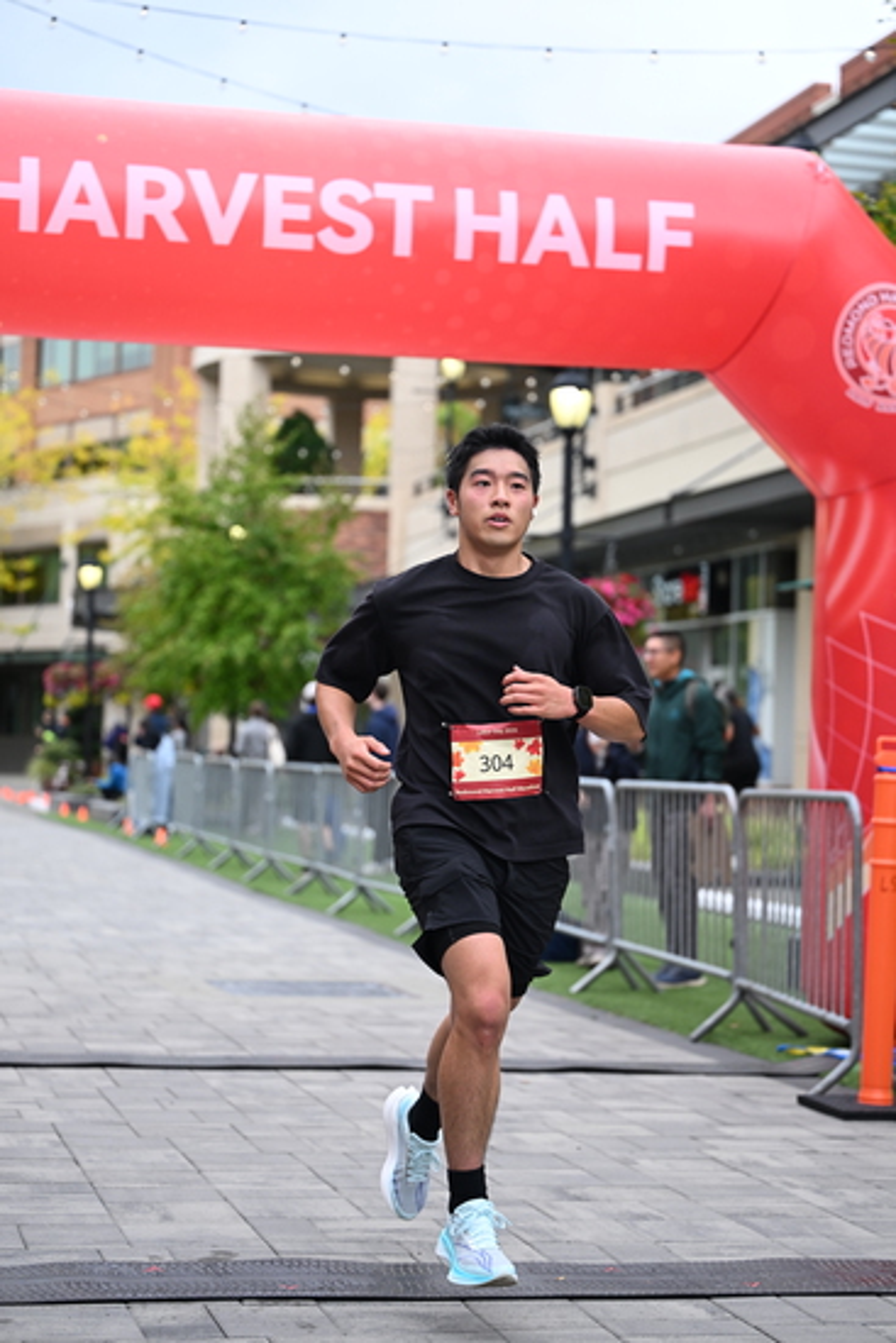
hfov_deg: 18.7
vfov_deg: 27.7
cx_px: 448
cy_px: 672
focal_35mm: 73
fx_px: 2723
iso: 640
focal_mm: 73
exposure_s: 1/2000
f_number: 2.8
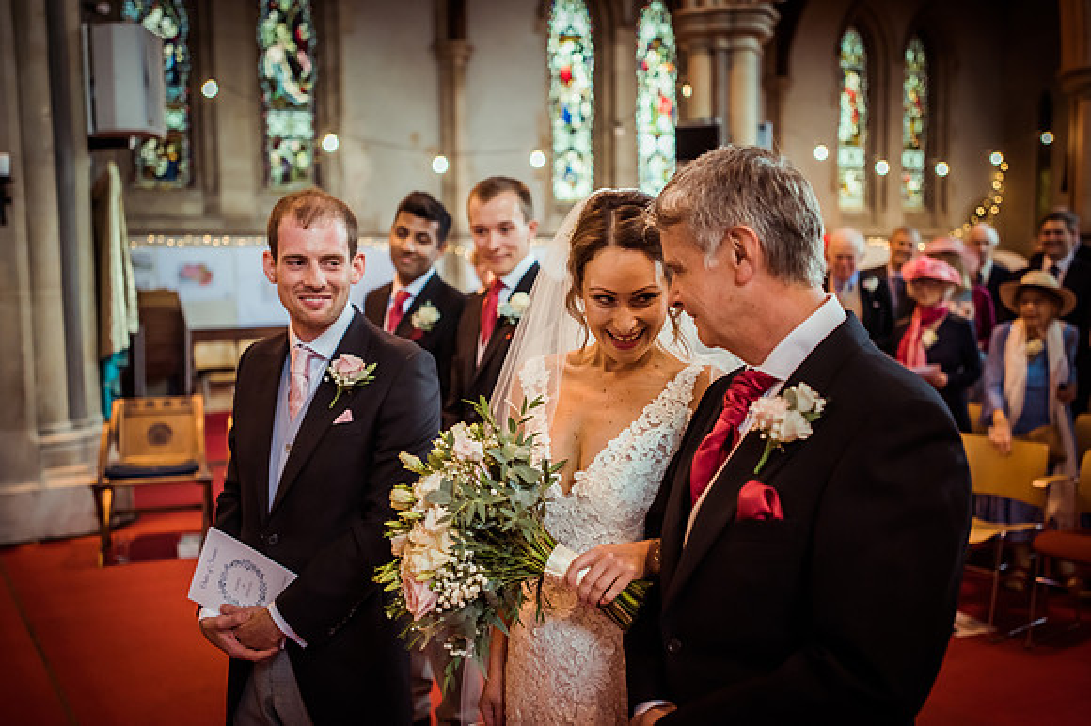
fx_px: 1113
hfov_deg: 52.2
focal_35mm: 37
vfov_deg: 36.1
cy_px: 363
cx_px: 546
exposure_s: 1/320
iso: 1600
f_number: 2.2
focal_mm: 35
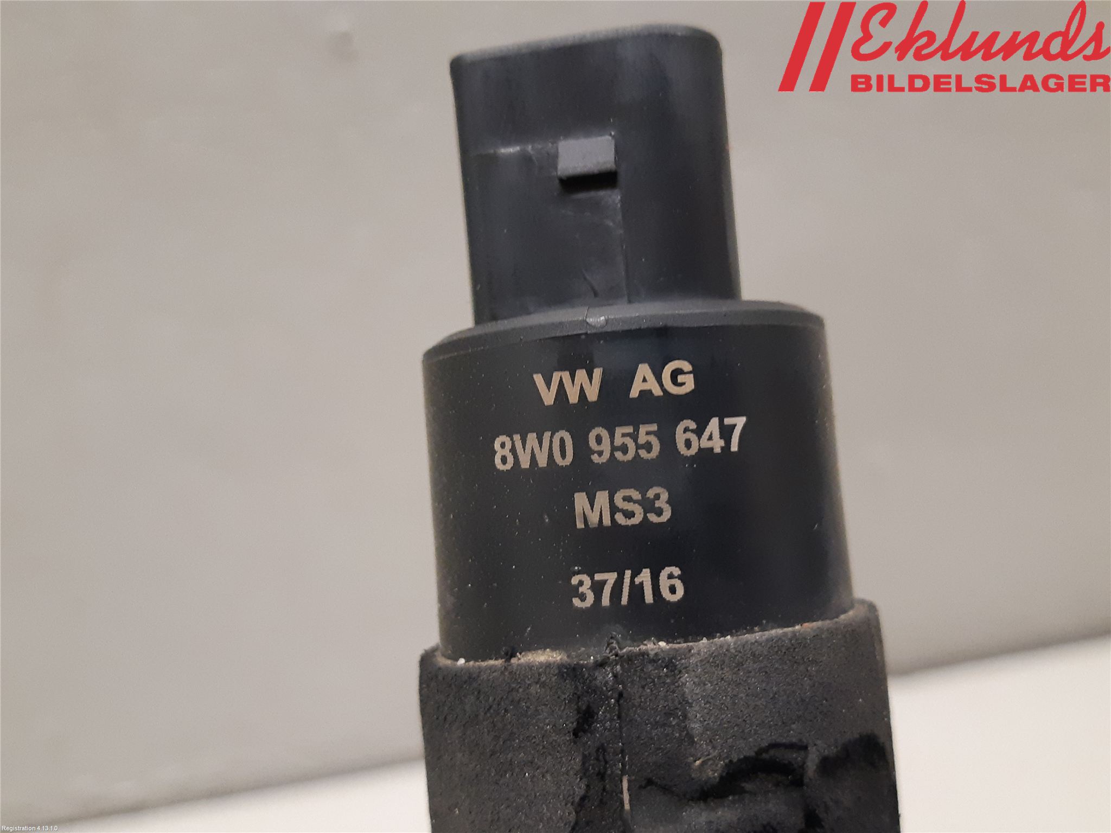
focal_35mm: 26
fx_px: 834
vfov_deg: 53.1
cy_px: 416
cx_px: 556
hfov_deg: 67.3
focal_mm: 3.93
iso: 250
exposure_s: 1/50
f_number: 1.7
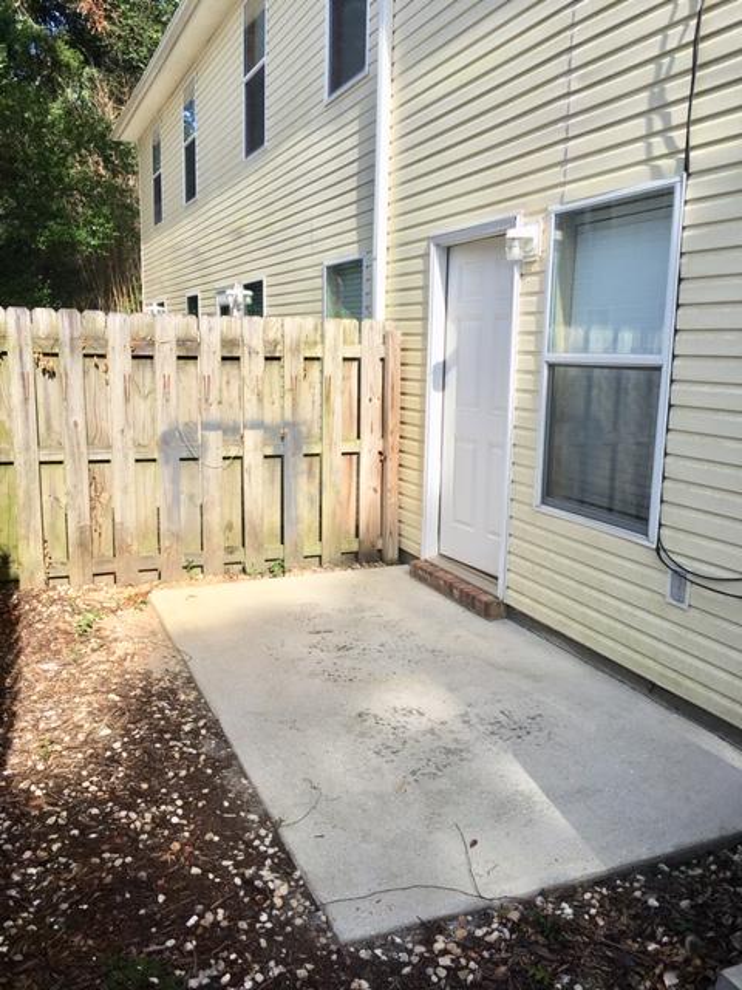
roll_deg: -1.3
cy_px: 495
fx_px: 829
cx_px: 371
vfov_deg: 61.7
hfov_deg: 48.2
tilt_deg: -8.5
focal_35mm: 29
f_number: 2.2
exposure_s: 1/1040
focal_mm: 4.15
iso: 25
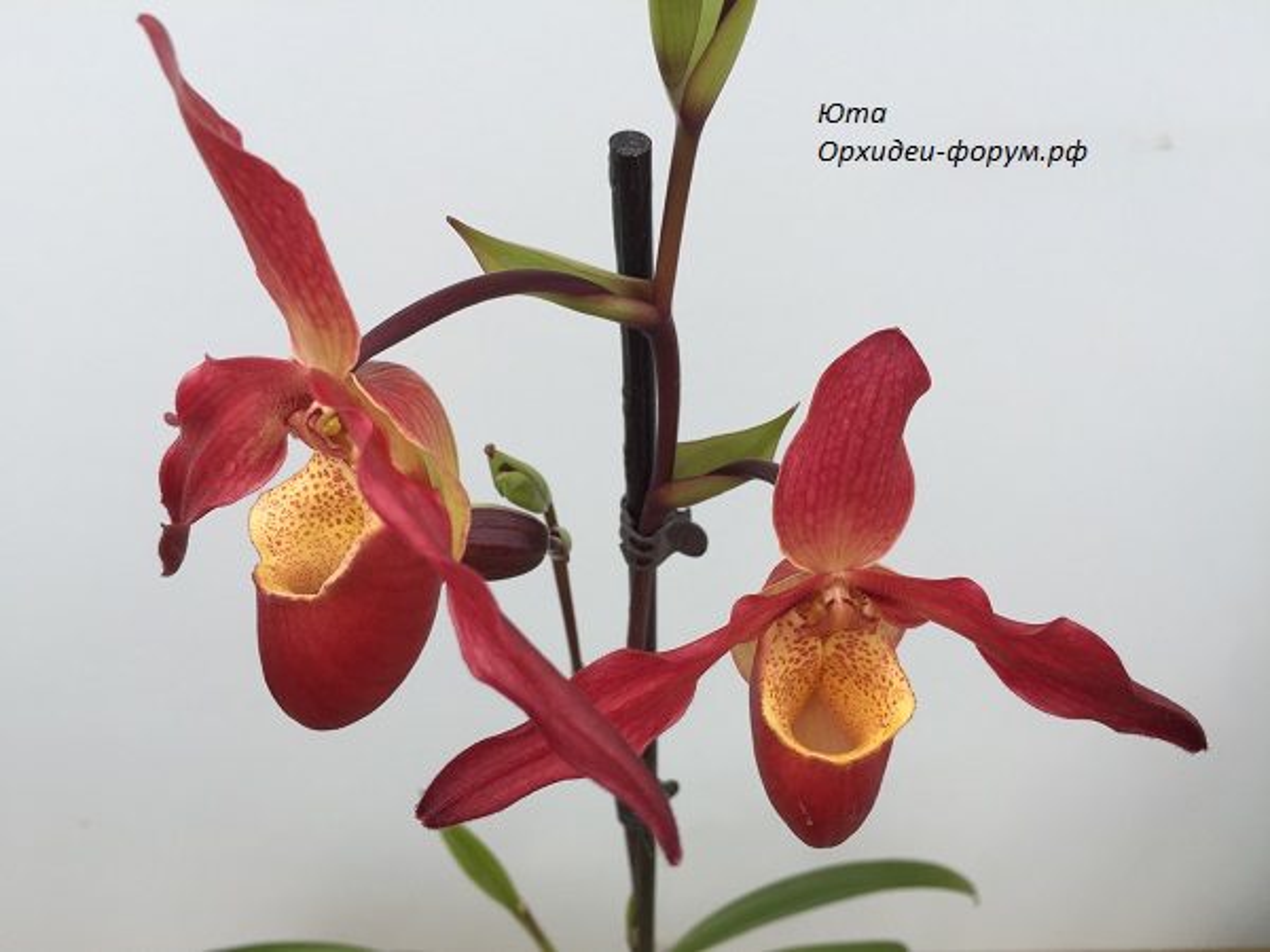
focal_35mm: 29
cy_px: 476
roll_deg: -7.1
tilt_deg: -39.0
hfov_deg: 61.7
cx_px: 635
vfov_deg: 48.2
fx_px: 1064
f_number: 2.2
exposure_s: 1/103
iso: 32
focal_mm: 4.15
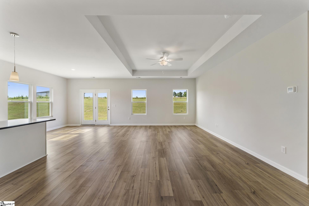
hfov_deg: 104.3
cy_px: 103
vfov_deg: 81.2
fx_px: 120
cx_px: 154
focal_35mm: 14
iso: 400
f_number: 5.6
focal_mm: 14
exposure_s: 1/125
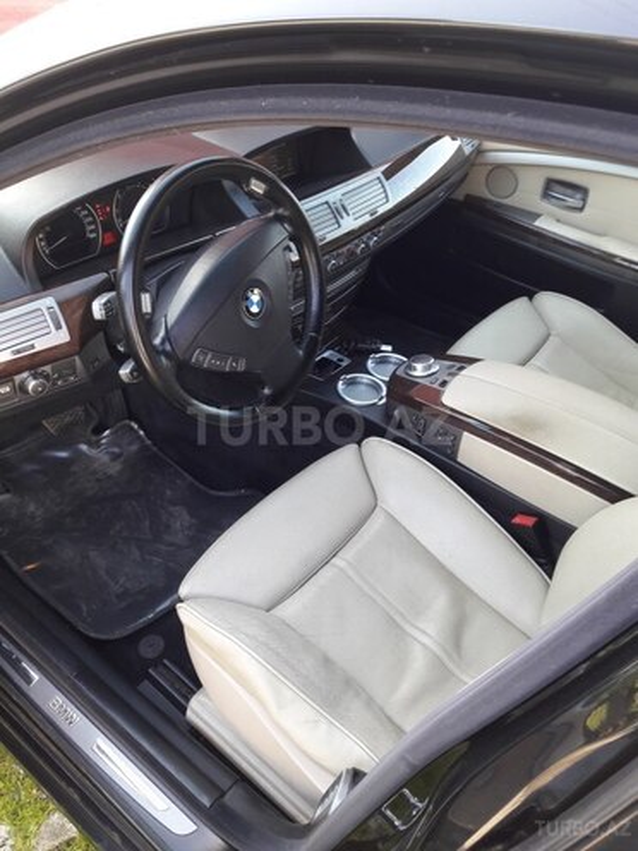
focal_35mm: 28
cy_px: 426
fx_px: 688
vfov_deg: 63.4
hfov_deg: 49.7
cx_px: 319
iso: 40
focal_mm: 3.7
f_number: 1.9
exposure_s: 1/33
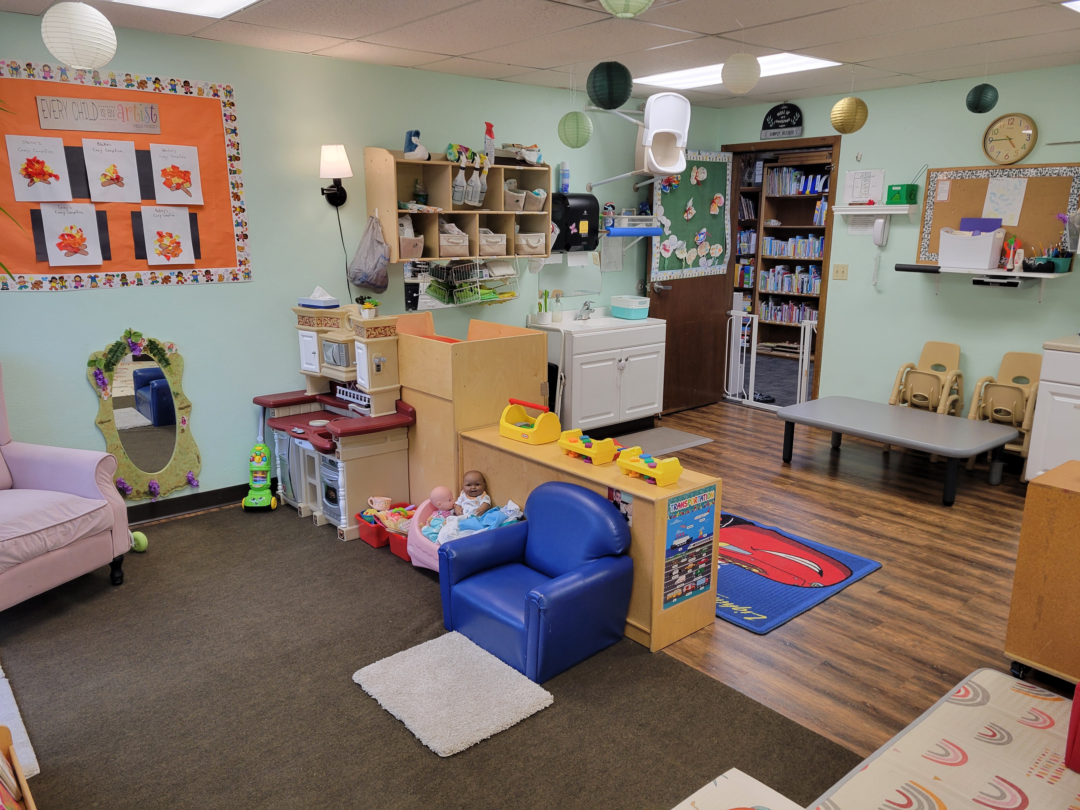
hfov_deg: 67.3
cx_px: 540
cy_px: 405
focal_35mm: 26
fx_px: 811
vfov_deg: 53.1
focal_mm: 5.4
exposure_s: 1/120
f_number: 1.8
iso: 125
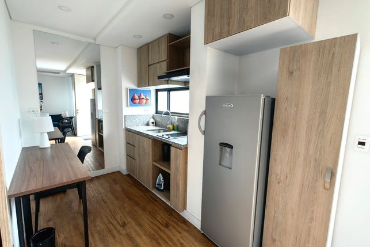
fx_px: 144
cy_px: 126
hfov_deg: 104.2
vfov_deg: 81.2
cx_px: 184
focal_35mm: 14
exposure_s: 1/85.5
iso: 80
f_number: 2.2
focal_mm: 1.95
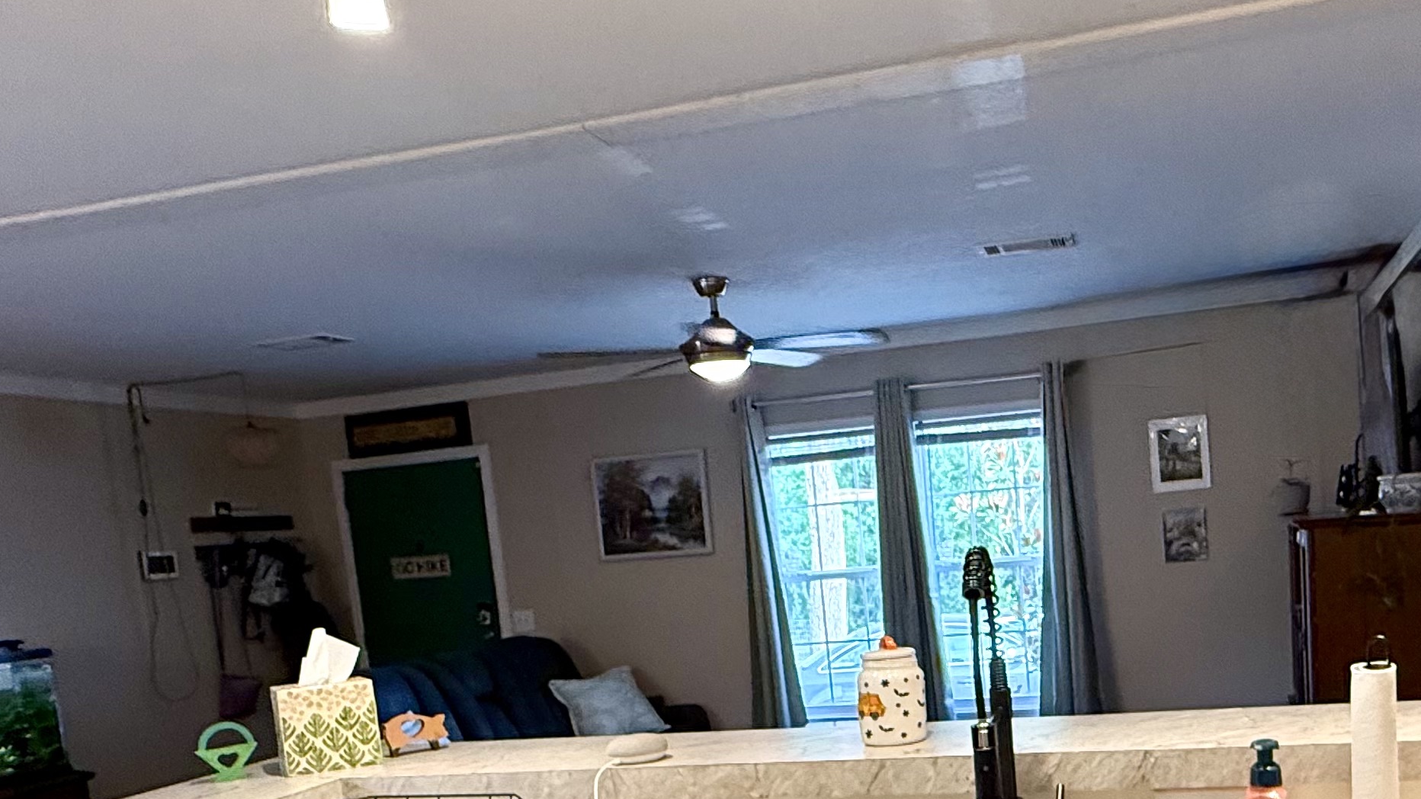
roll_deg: +4.4
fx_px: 1243
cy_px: 679
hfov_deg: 58.1
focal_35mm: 33
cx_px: 951
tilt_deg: -6.7
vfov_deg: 34.1
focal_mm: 2.22
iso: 320
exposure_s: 1/120
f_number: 2.2
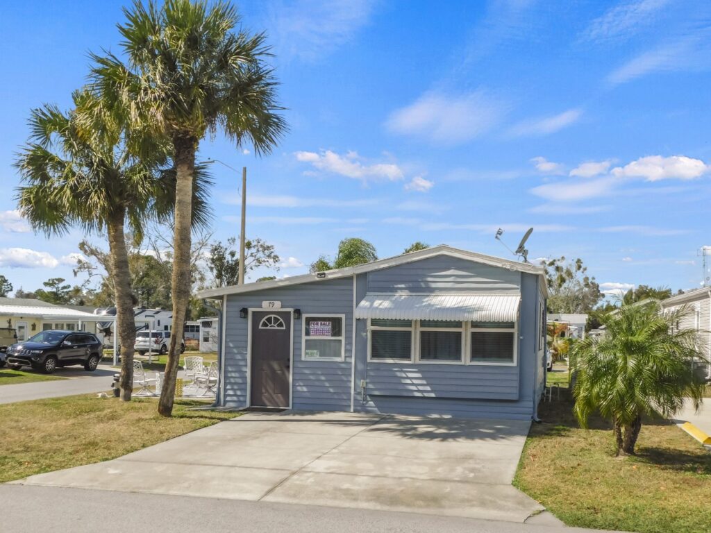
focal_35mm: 36
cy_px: 266
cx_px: 356
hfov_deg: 51.4
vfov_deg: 39.7
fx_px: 739
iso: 125
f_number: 3.5
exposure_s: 1/1250
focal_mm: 6.3
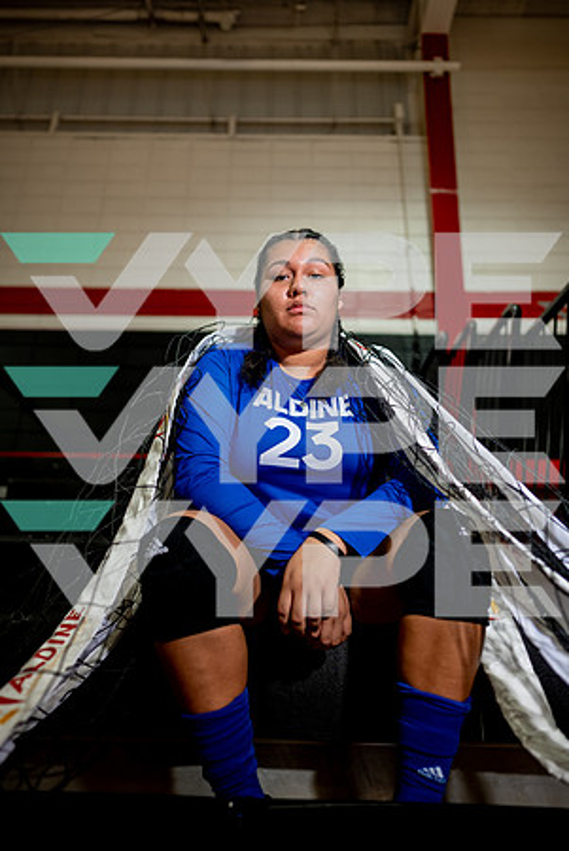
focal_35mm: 24
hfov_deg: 53.2
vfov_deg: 73.7
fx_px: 568
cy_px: 426
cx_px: 284
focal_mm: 24
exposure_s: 1/500
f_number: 1.4
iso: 200
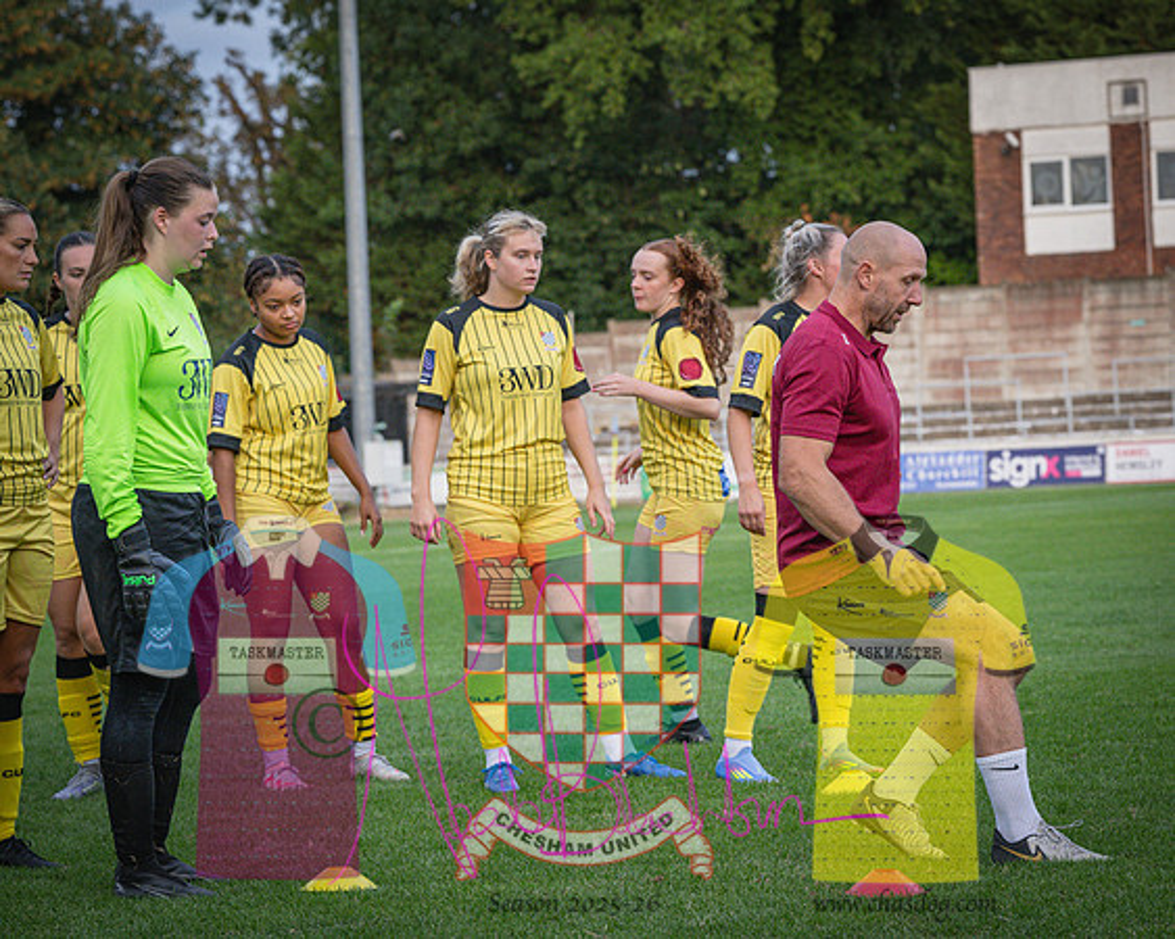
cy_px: 378
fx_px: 4114
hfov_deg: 16.2
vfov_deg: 13.0
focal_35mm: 118
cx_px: 842
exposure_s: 1/500
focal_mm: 88
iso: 2000
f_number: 5
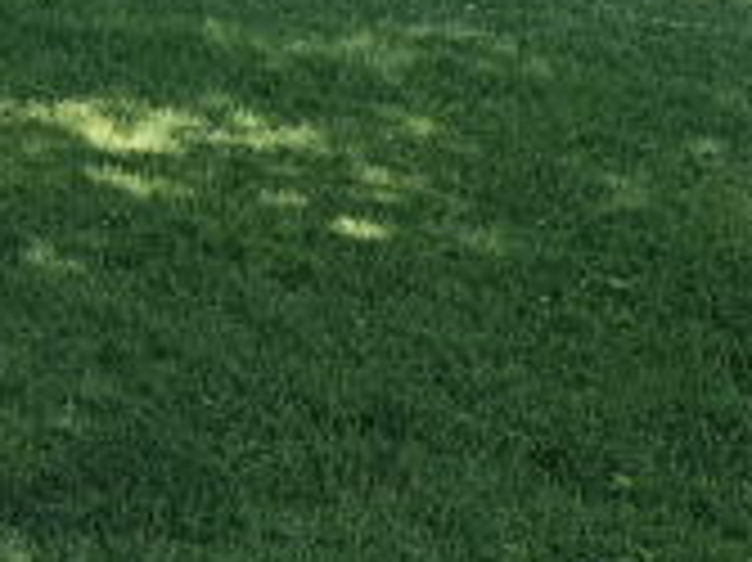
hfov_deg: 17.8
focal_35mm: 96
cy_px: -342
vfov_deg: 14.2
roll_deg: +0.1
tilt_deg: -3.8
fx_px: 2084
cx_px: -453
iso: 100
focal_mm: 6.76
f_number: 1.78
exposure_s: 1/920
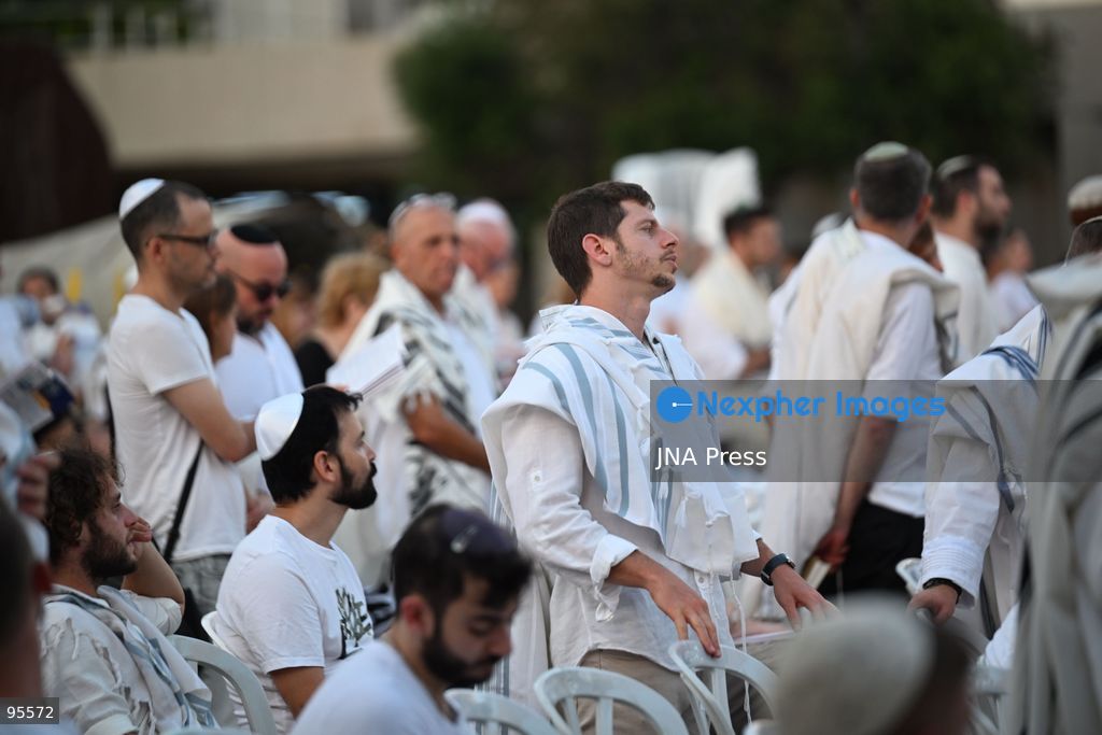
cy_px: 368
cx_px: 551
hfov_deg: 10.3
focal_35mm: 200
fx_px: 6123
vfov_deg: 6.9
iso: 400
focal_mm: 200
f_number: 2.8
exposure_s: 1/400
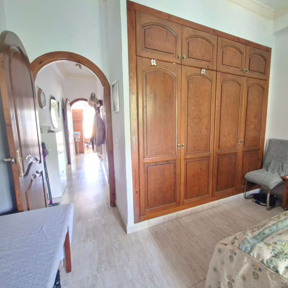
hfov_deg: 86.7
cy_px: 145
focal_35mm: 16
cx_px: 167
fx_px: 151
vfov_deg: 87.4
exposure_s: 1/20
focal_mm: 1.74
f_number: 2.2
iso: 800
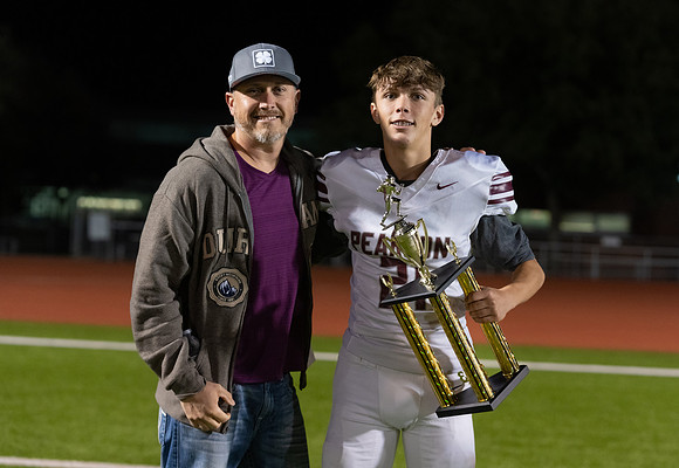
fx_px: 1937
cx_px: 365
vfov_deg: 13.8
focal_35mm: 102
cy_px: 225
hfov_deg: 19.9
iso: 4000
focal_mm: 92
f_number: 3.5
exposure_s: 1/320
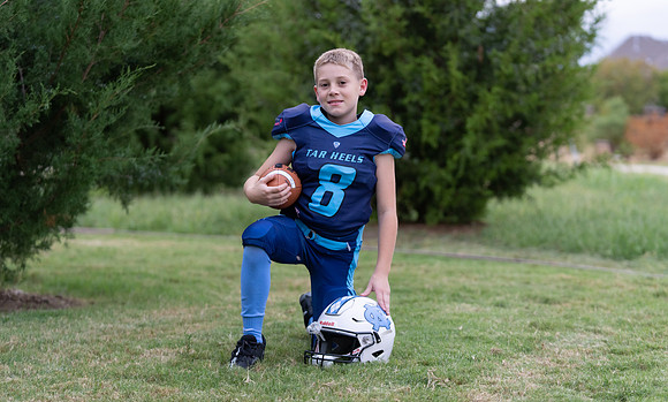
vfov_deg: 13.2
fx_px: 1742
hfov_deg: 21.7
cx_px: 340
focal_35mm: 97
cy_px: 175
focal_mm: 90
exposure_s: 1/320
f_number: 2.8
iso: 640
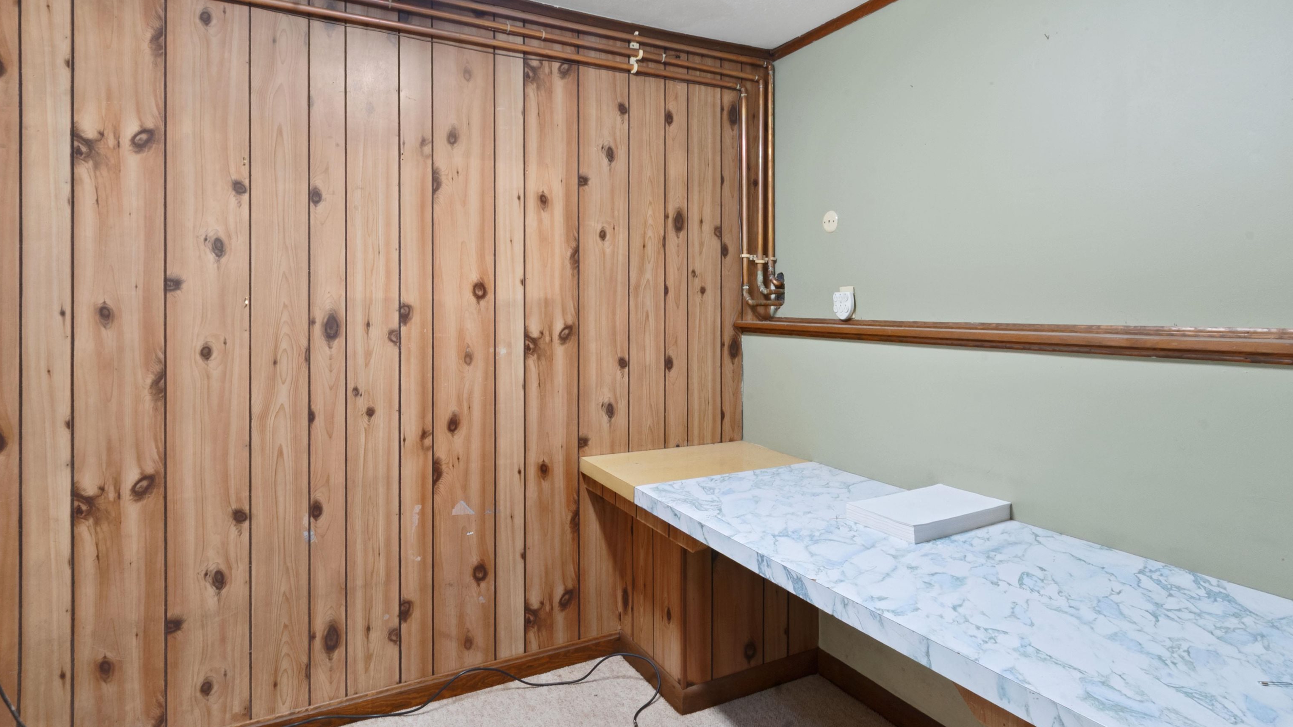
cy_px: 307
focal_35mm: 19
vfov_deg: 58.1
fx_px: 651
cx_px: 646
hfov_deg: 89.6
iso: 200
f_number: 18
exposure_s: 13
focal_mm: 12
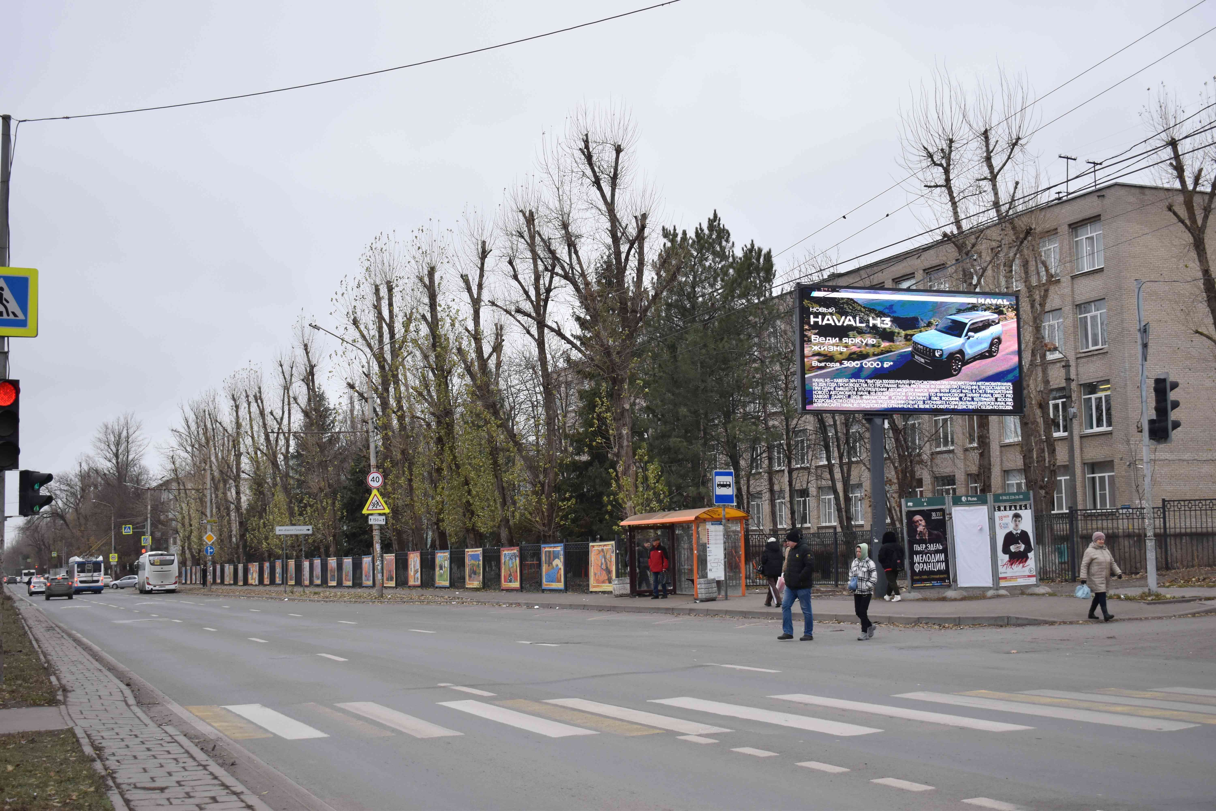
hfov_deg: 45.0
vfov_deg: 30.8
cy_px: 406
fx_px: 1469
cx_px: 608
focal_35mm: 44
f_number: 5
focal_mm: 29
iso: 400
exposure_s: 1/500
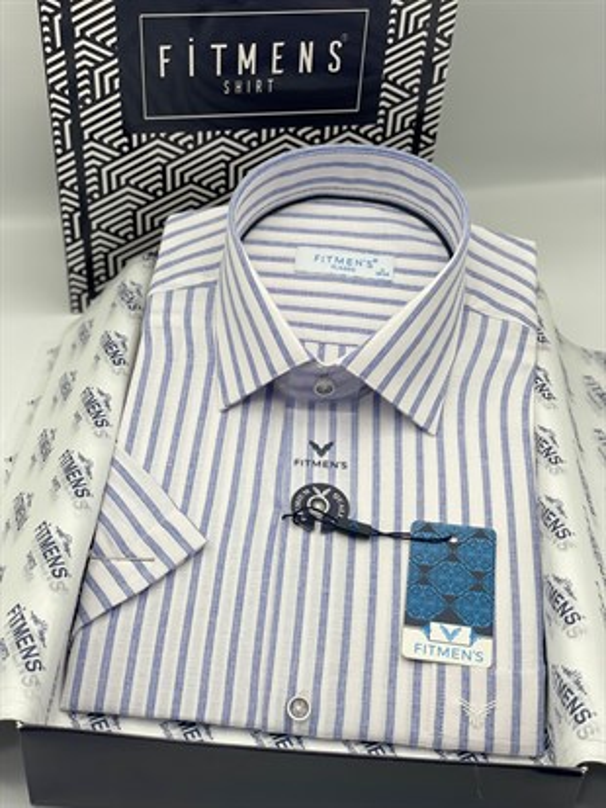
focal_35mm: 52
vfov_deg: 36.8
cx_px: 303
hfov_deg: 28.0
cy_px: 404
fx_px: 1213
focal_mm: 6
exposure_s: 1/182
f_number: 2
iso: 25
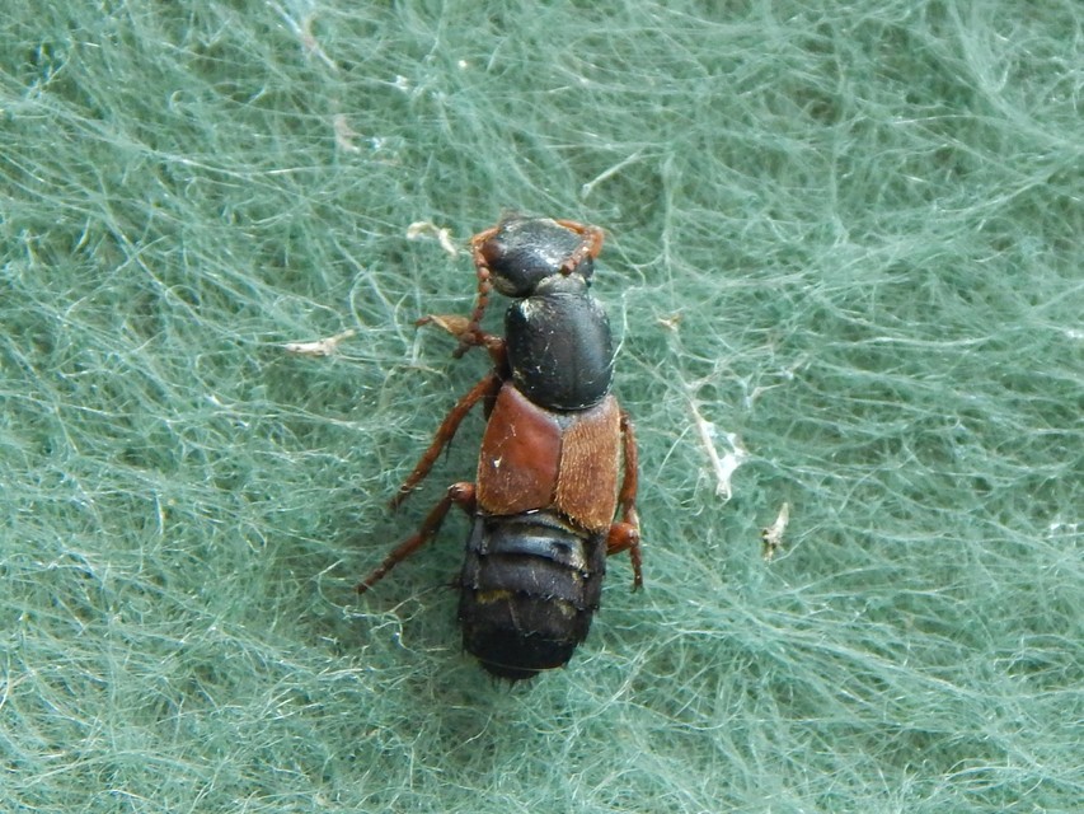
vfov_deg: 21.3
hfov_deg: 28.2
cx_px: 542
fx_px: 2161
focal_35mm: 69
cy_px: 407
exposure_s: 1/200
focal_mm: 12.3
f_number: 4.1
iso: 400
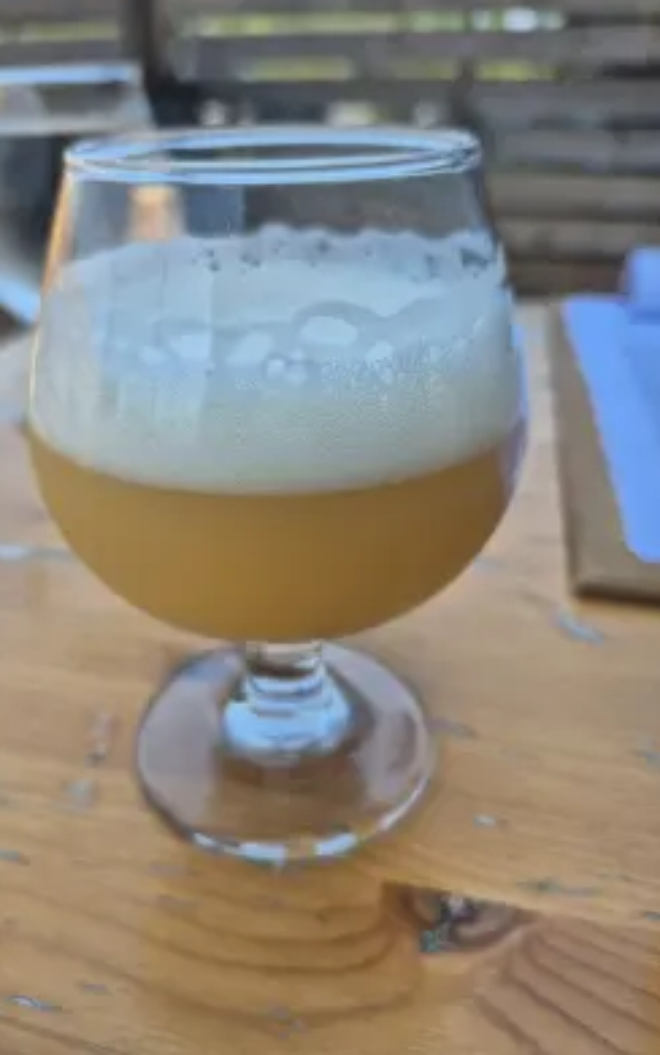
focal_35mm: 25
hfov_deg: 49.2
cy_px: 519
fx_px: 719
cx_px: 295
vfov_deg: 72.5
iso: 25
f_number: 1.8
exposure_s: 1/473
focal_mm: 5.4
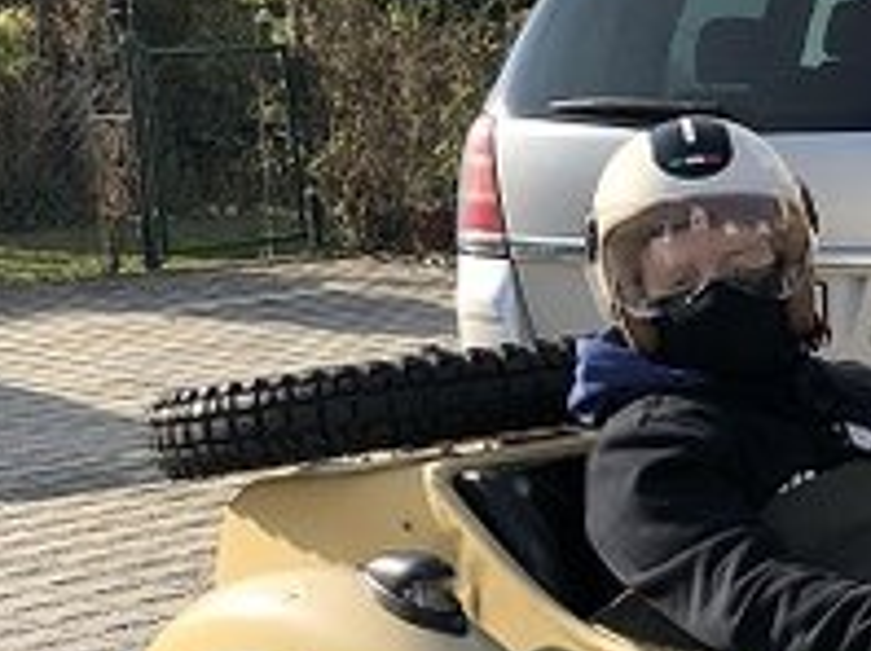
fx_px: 2488
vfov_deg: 14.7
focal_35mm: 99
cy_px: 605
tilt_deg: -13.7
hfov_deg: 18.1
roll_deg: +0.1
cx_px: 1221
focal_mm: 3.99
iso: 20
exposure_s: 1/1779
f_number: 1.8
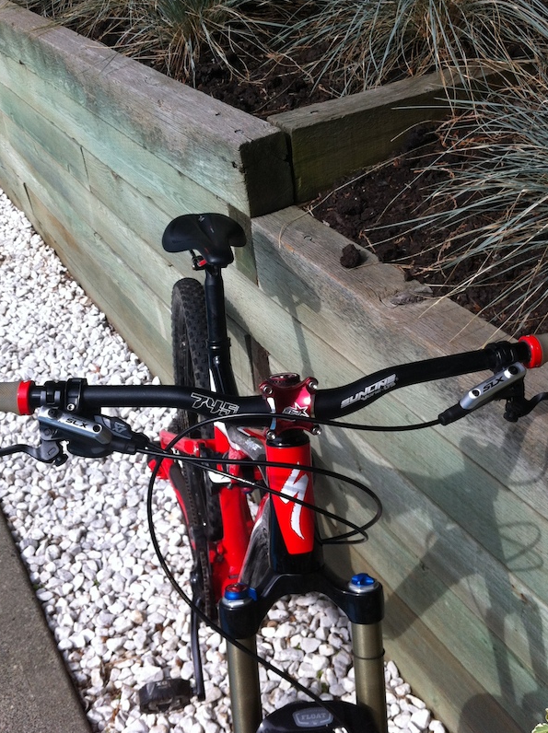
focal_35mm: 45
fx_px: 952
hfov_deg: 32.1
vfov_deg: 41.8
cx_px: 280
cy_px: 270
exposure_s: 1/580
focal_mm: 3.85
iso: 80
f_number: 2.8
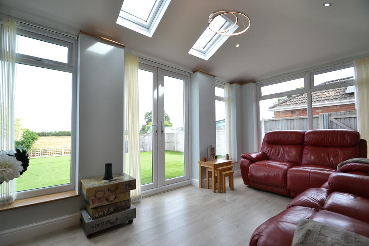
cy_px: 123
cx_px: 184
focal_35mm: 15
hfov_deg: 100.4
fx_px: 154
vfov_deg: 77.3
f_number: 5.6
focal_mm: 10
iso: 140
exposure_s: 1/125
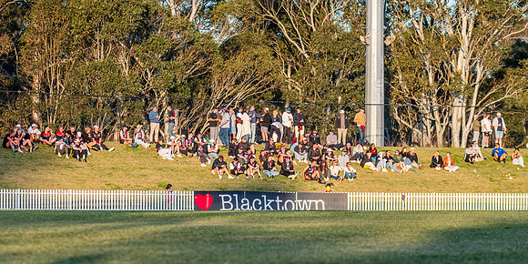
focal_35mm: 237
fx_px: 3237
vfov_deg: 4.7
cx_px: 262
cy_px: 154
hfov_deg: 9.3
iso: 800
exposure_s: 1/1600
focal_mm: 210
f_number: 5
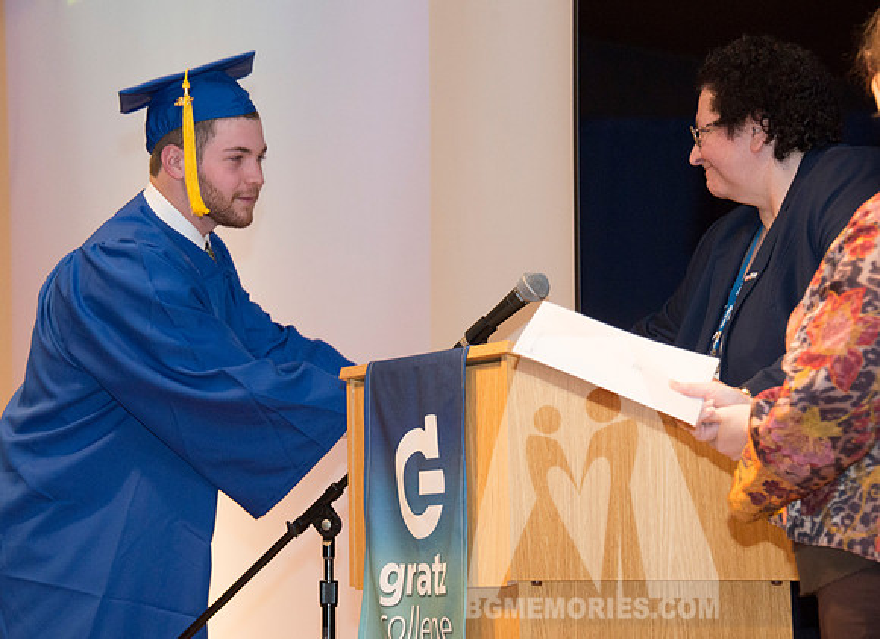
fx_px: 3919
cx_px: 378
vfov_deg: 9.3
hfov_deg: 12.8
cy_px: 345
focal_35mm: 156
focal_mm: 125
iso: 2000
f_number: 5.6
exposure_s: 1/80
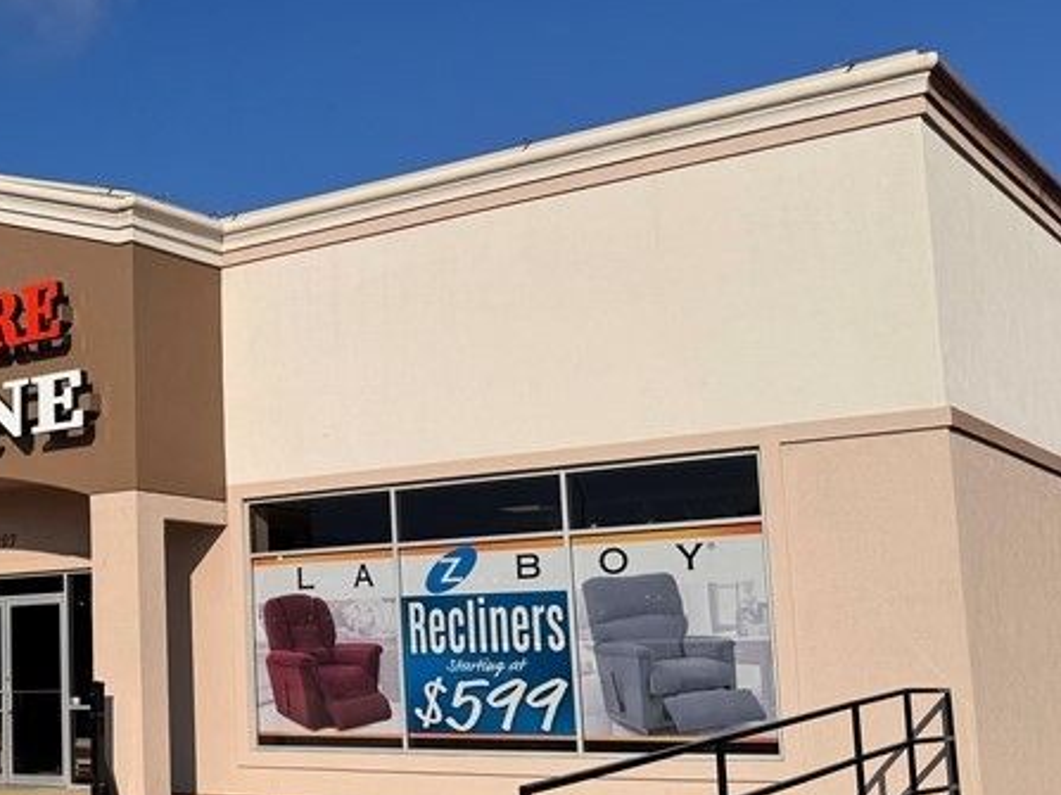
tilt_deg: +9.4
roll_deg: +1.2
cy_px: 439
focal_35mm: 55
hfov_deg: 32.2
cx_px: 0
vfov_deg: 26.5
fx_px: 1685
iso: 80
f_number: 1.78
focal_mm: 6.76
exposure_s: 1/9009
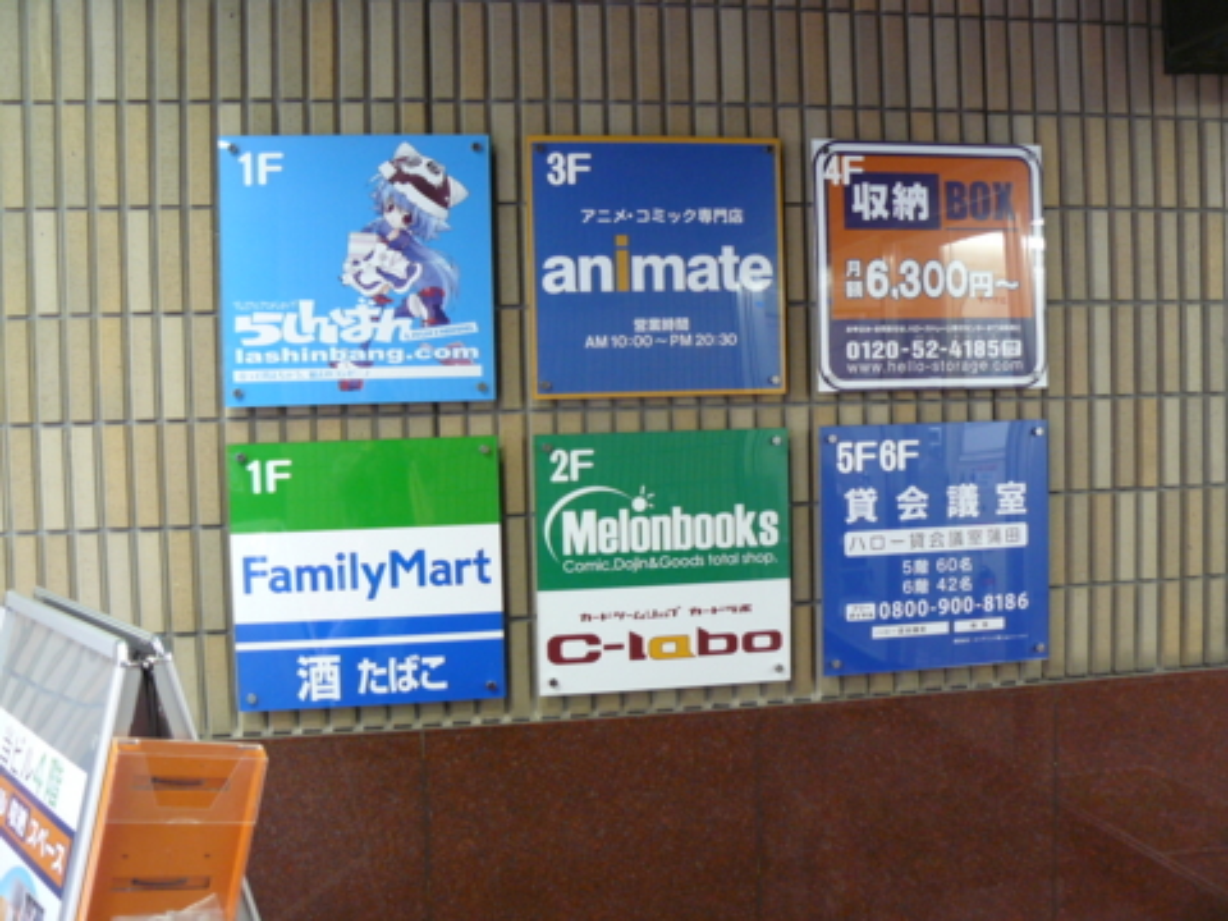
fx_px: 1277
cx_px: 614
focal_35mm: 36
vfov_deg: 39.7
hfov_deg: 51.4
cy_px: 460
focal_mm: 6
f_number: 2.8
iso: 200
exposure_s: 1/25
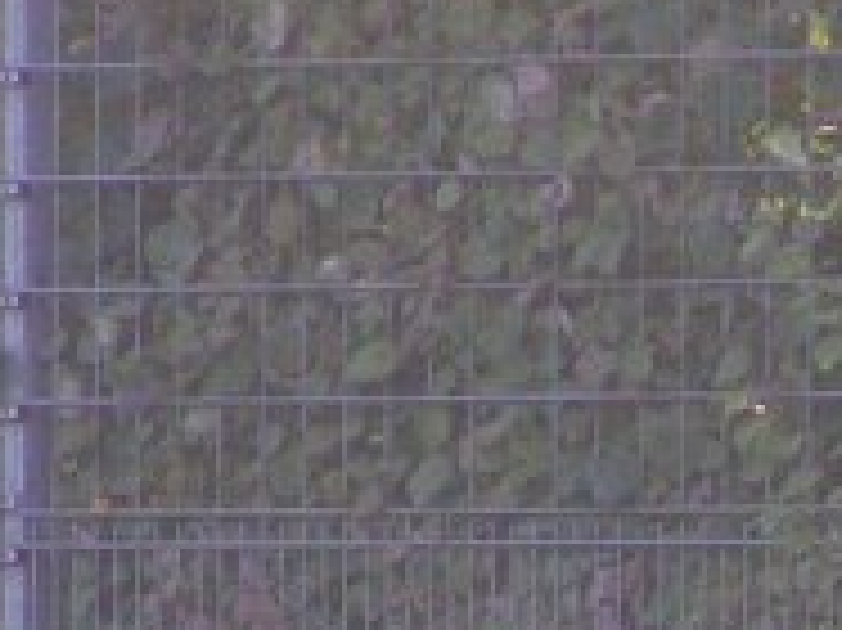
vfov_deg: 0.9
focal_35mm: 1623
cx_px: 671
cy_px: 891
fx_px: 39453
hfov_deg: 1.2
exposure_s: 1/500
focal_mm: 58
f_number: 3.5
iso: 200
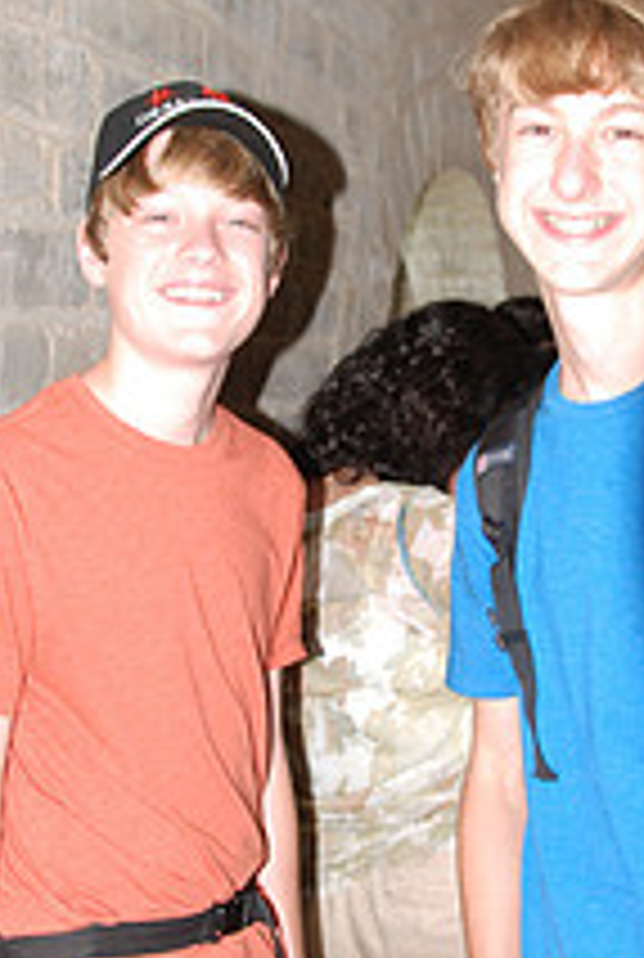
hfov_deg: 23.9
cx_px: 354
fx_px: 1522
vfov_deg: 35.0
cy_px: 490
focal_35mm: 57
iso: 200
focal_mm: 18
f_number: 3.5
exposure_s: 1/60
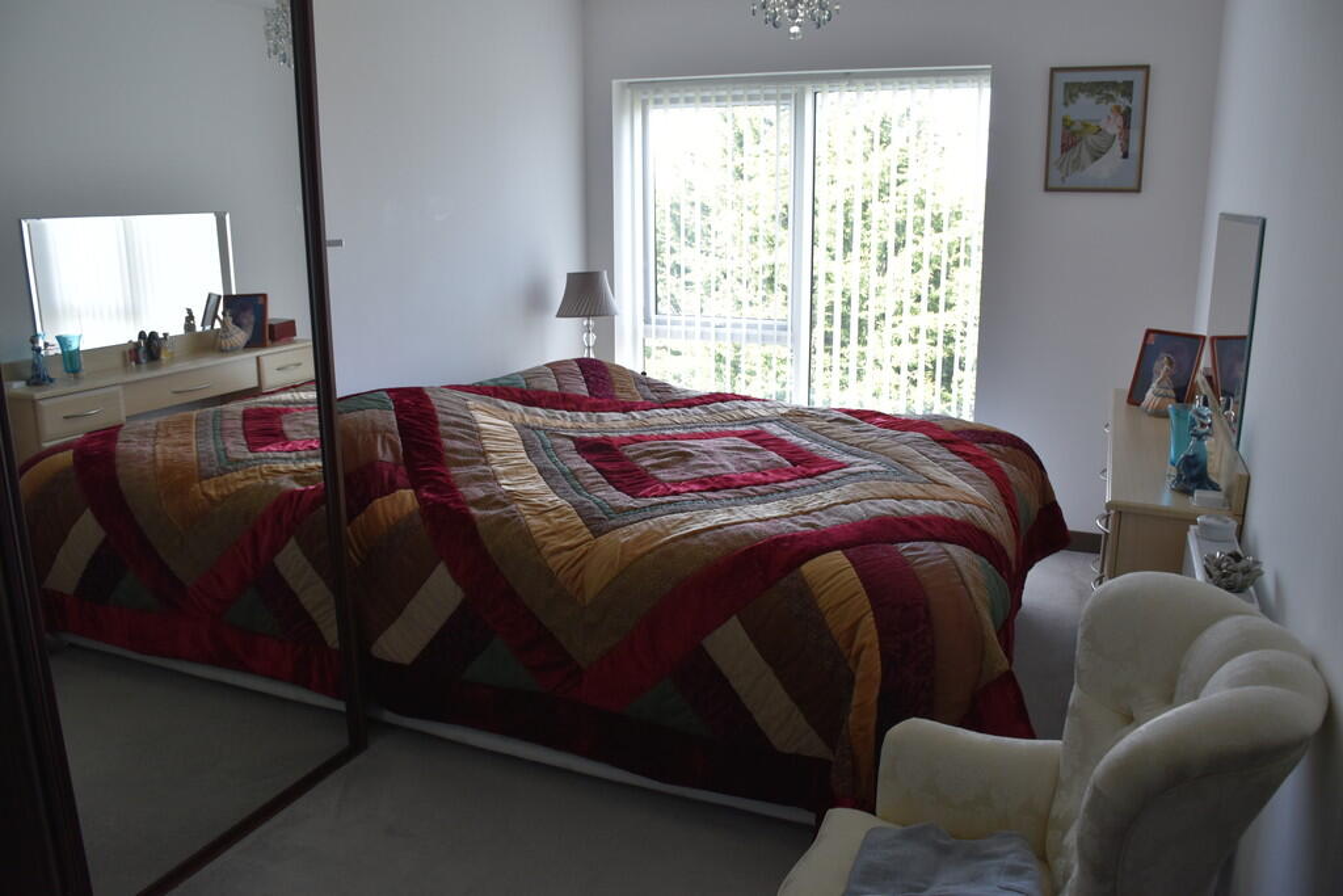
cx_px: 672
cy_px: 448
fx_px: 1007
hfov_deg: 67.4
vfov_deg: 47.9
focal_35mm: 27
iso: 400
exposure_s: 1/100
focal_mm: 18
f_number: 5
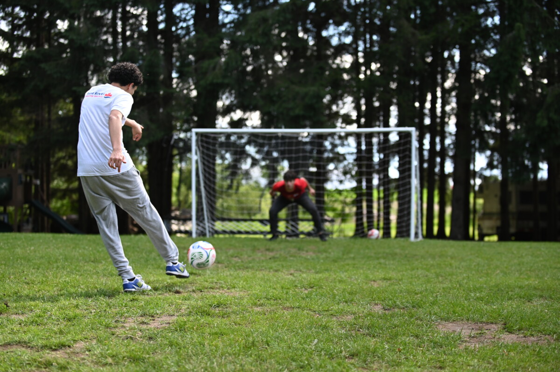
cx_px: 280
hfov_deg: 28.9
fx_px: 1088
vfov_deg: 19.4
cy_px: 186
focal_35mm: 70
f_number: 2.8
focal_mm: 70
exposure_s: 1/1000
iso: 400
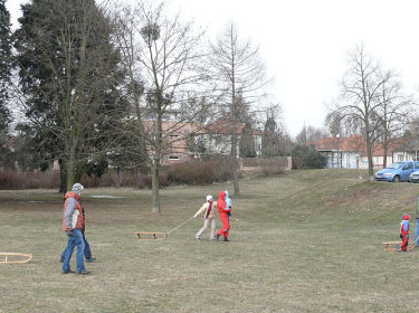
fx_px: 508
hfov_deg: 44.8
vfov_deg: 34.2
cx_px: 196
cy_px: 139
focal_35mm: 42
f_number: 4
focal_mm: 7.4
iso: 100
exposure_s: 1/200
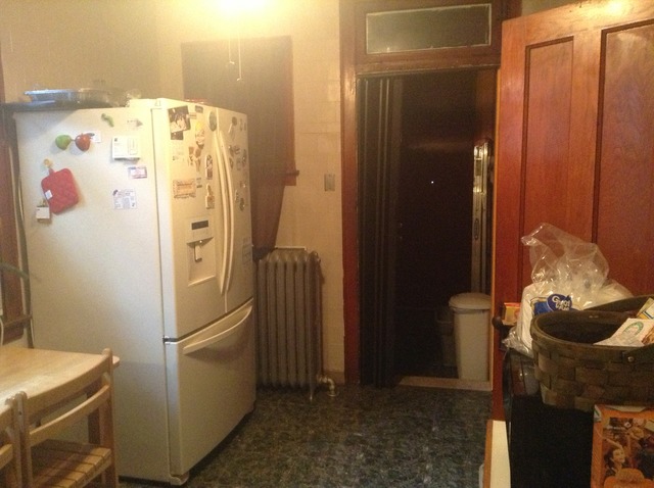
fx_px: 623
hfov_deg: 55.4
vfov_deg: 42.8
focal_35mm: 33
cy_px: 244
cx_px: 327
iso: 500
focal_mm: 3.3
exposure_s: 1/17
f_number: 2.4
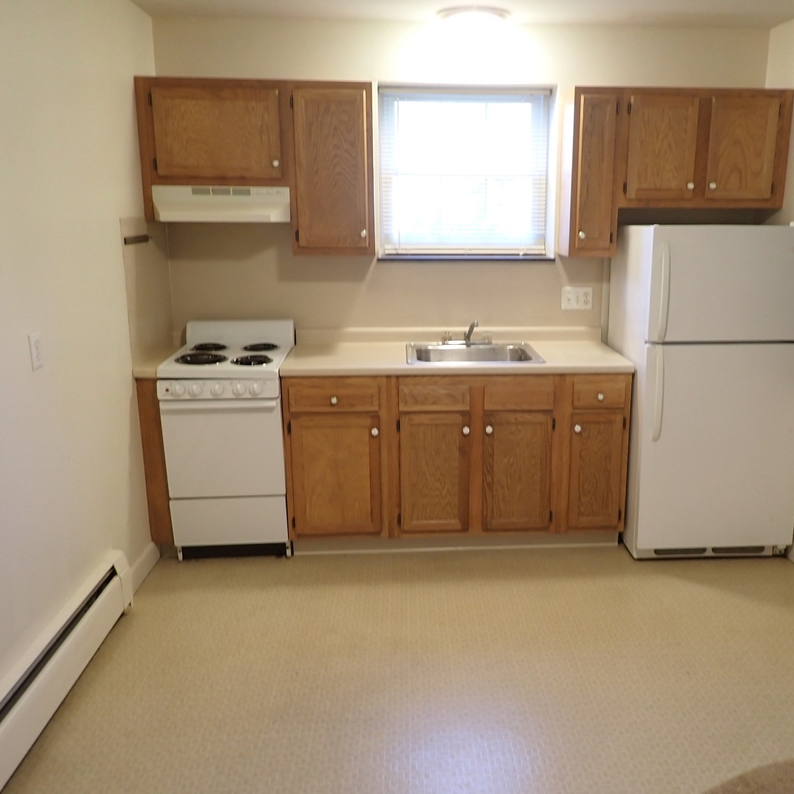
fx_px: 779
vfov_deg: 54.0
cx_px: 459
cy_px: 400
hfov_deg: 53.8
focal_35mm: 30
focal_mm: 4.5
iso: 200
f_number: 2
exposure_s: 1/40
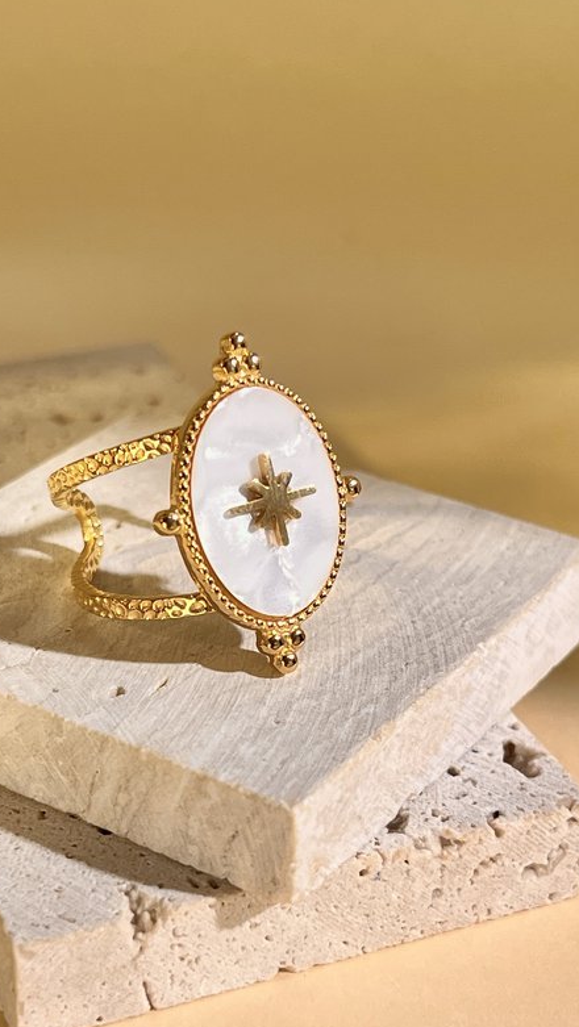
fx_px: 791
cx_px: 207
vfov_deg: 66.0
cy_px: 510
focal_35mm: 29
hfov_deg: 39.9
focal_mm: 5.7
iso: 50
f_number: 1.5
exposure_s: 1/614
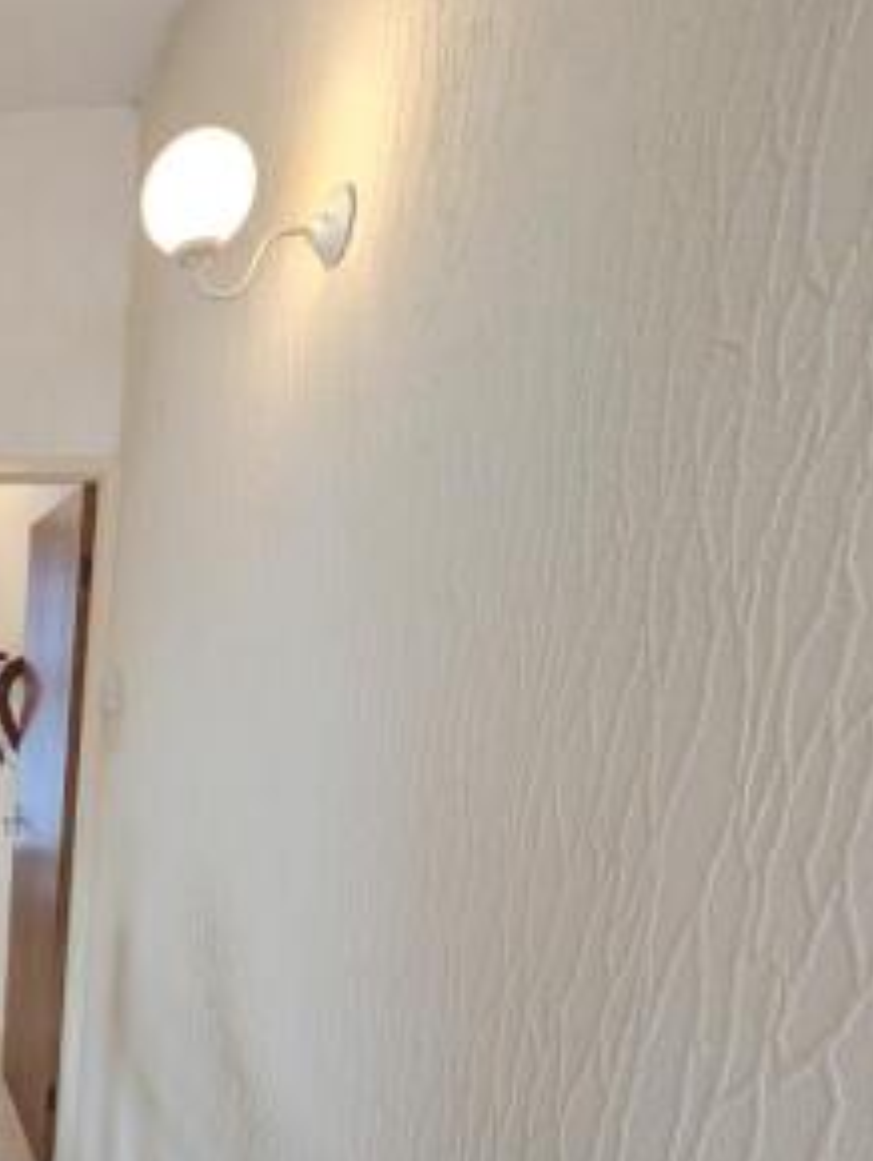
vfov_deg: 63.6
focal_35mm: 26
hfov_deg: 38.2
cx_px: -192
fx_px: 873
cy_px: 859
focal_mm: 1.95
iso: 133
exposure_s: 1/78.9
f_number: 2.2
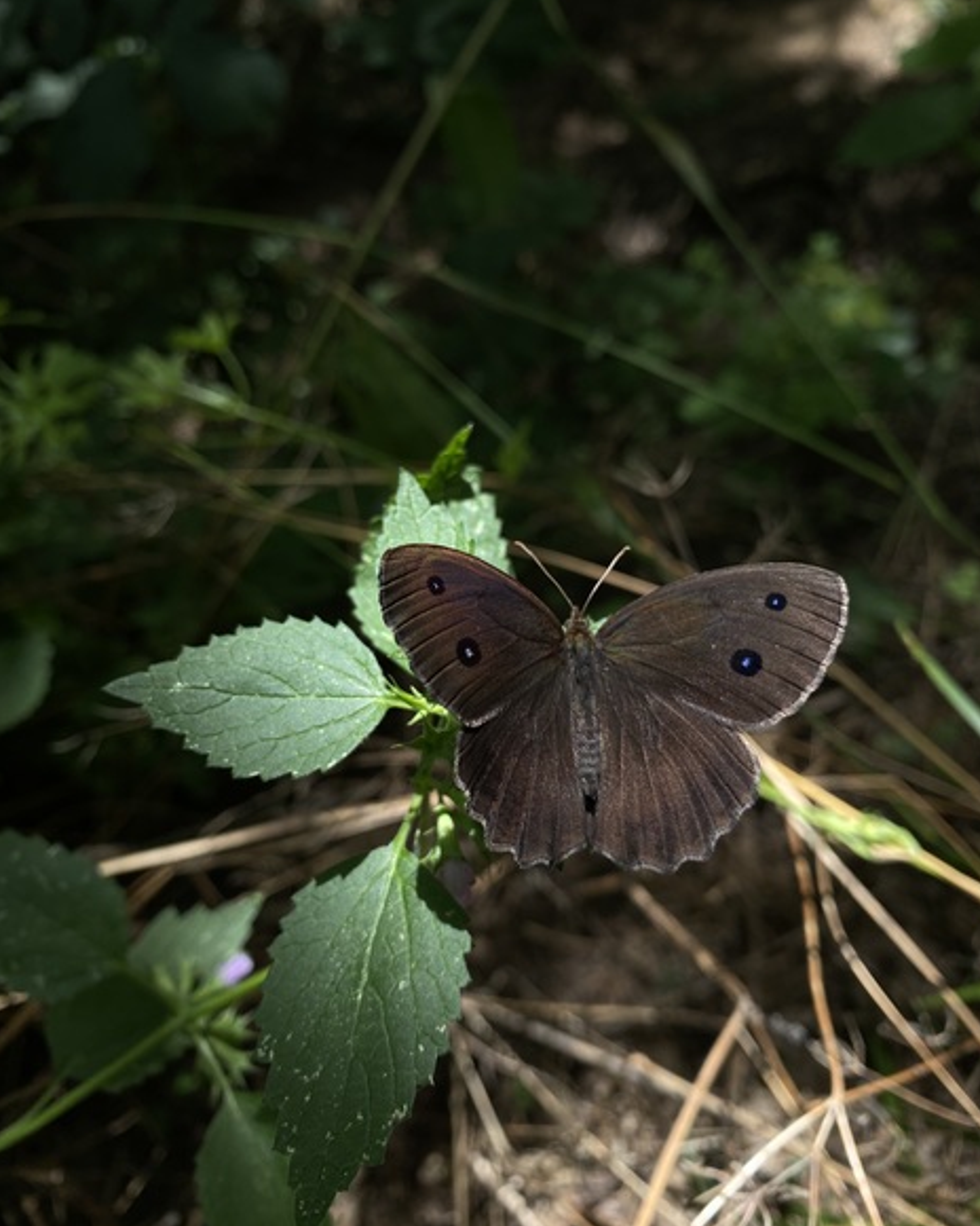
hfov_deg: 51.5
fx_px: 1015
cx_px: 498
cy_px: 590
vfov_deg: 62.2
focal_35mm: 28
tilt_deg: -55.3
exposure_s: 1/934
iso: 32
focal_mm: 4.25
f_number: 1.8
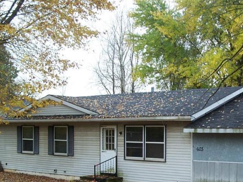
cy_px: 135
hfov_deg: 30.5
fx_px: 442
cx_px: 163
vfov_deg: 23.1
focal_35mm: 63
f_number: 2.8
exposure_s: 1/60
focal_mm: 7.8
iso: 80
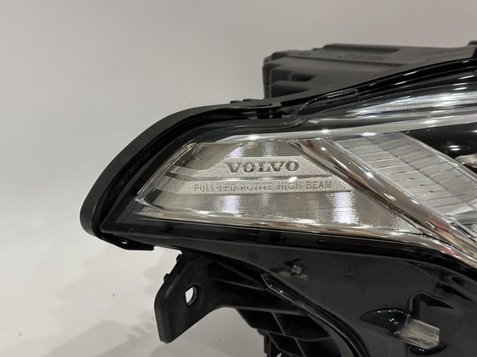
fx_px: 661
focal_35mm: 48
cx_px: 238
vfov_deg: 30.2
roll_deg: -1.4
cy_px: 178
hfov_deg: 39.7
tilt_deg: -22.5
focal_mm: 6.86
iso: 100
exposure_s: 1/50
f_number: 1.78
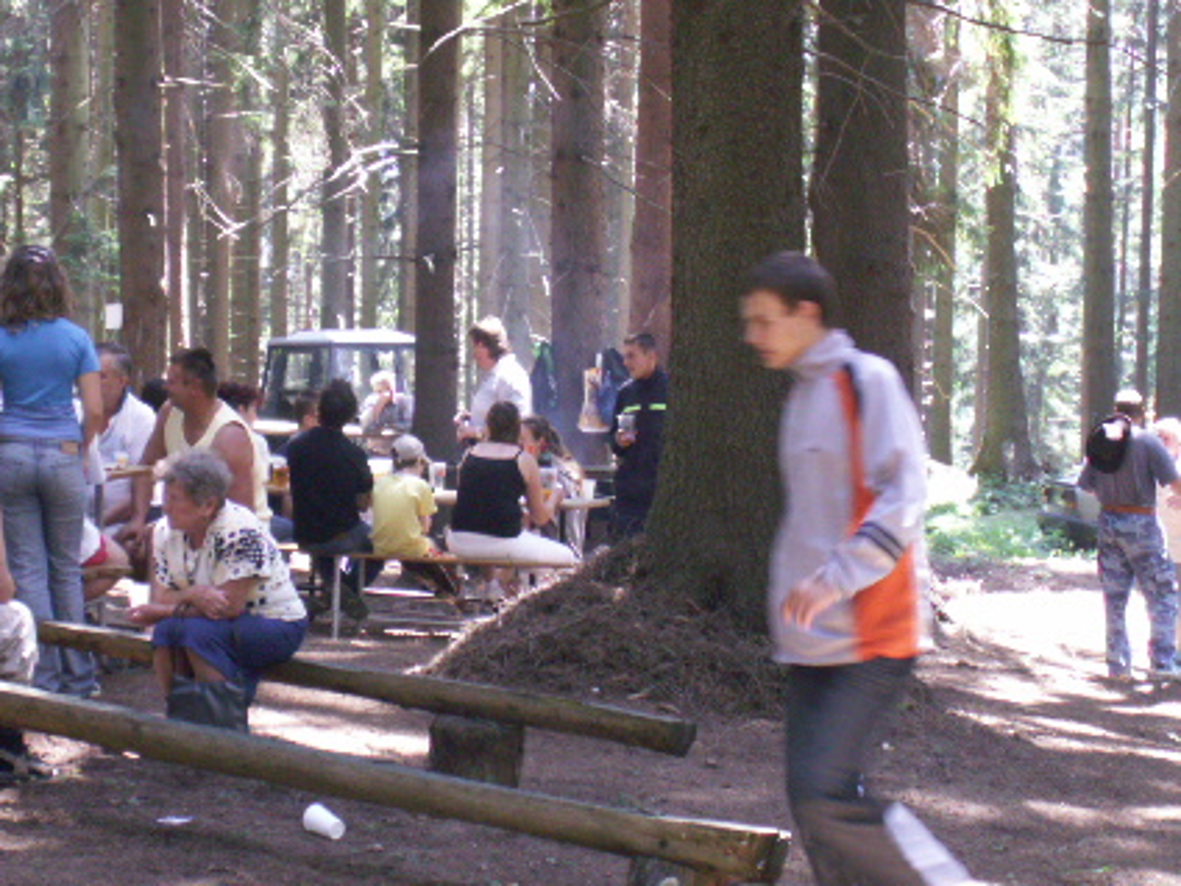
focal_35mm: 86
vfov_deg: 17.2
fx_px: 2934
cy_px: 362
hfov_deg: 22.7
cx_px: 418
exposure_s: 1/40
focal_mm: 9.54
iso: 125
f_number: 3.2
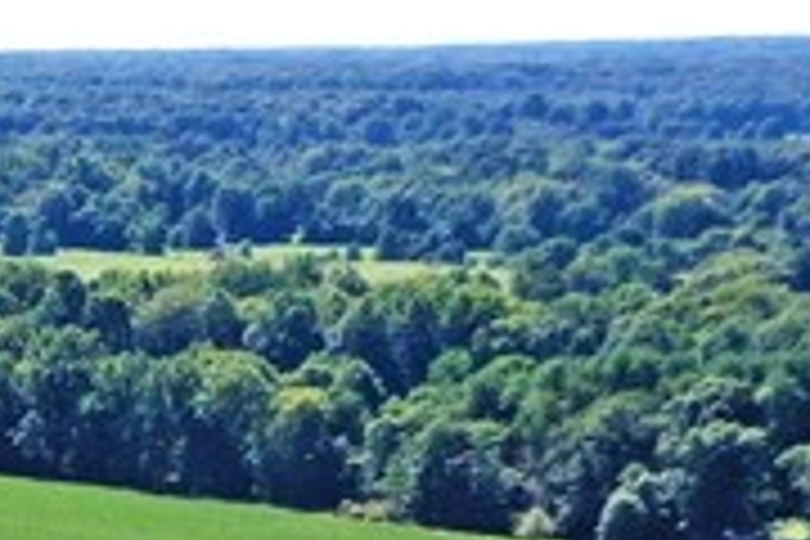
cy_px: 1516
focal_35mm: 169
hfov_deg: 9.9
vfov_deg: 7.3
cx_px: -1436
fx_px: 3802
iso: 100
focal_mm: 10.26
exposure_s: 1/500
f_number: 5.6
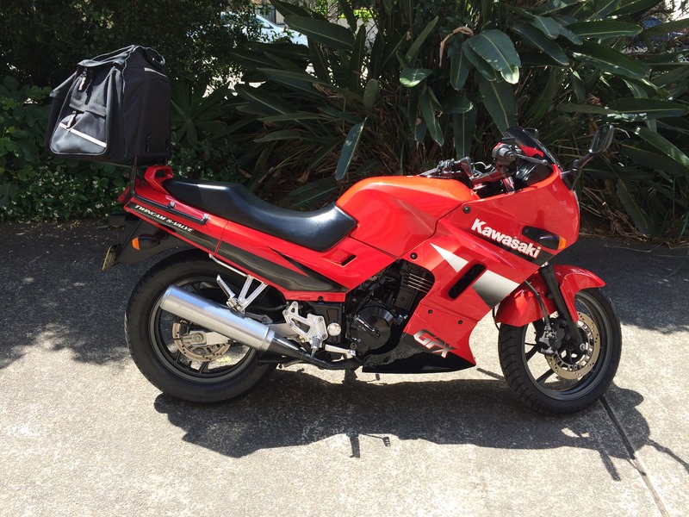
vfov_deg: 48.2
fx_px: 577
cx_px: 344
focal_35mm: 29
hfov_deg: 61.7
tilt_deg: -22.8
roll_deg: +0.3
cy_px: 258
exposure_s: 1/427
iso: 32
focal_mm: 4.15
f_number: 2.2
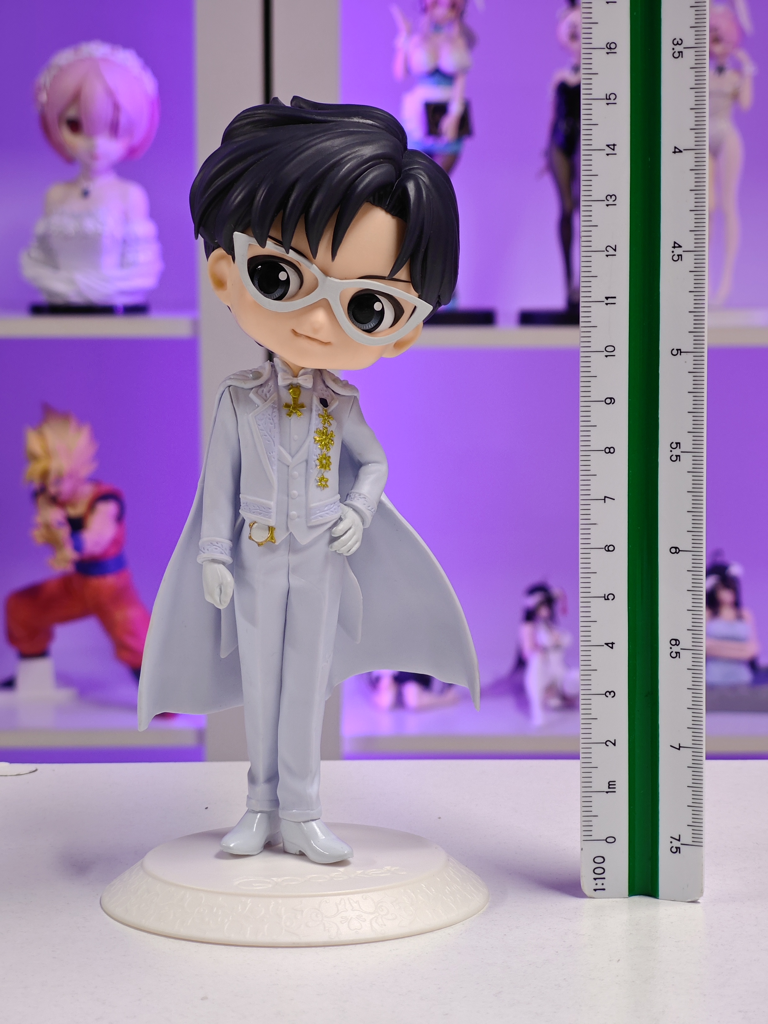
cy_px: 512
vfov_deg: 24.4
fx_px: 2367
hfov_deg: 18.4
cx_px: 384
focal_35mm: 80
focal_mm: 7.48
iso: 400
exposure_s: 1/19.8
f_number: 2.4
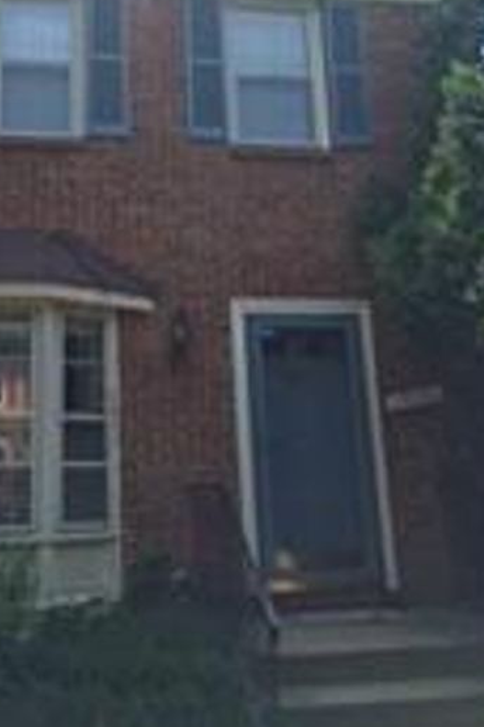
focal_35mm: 39
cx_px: 149
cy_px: 292
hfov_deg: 33.8
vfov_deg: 49.3
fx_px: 787
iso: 32
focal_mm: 4.15
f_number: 2.2
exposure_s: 1/1041
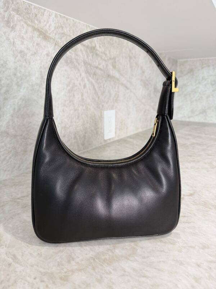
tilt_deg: -13.3
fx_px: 200
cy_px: 144
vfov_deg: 71.6
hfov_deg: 56.8
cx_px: 108
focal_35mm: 24
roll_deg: +0.4
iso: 125
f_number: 1.78
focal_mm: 6.76
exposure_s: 1/60
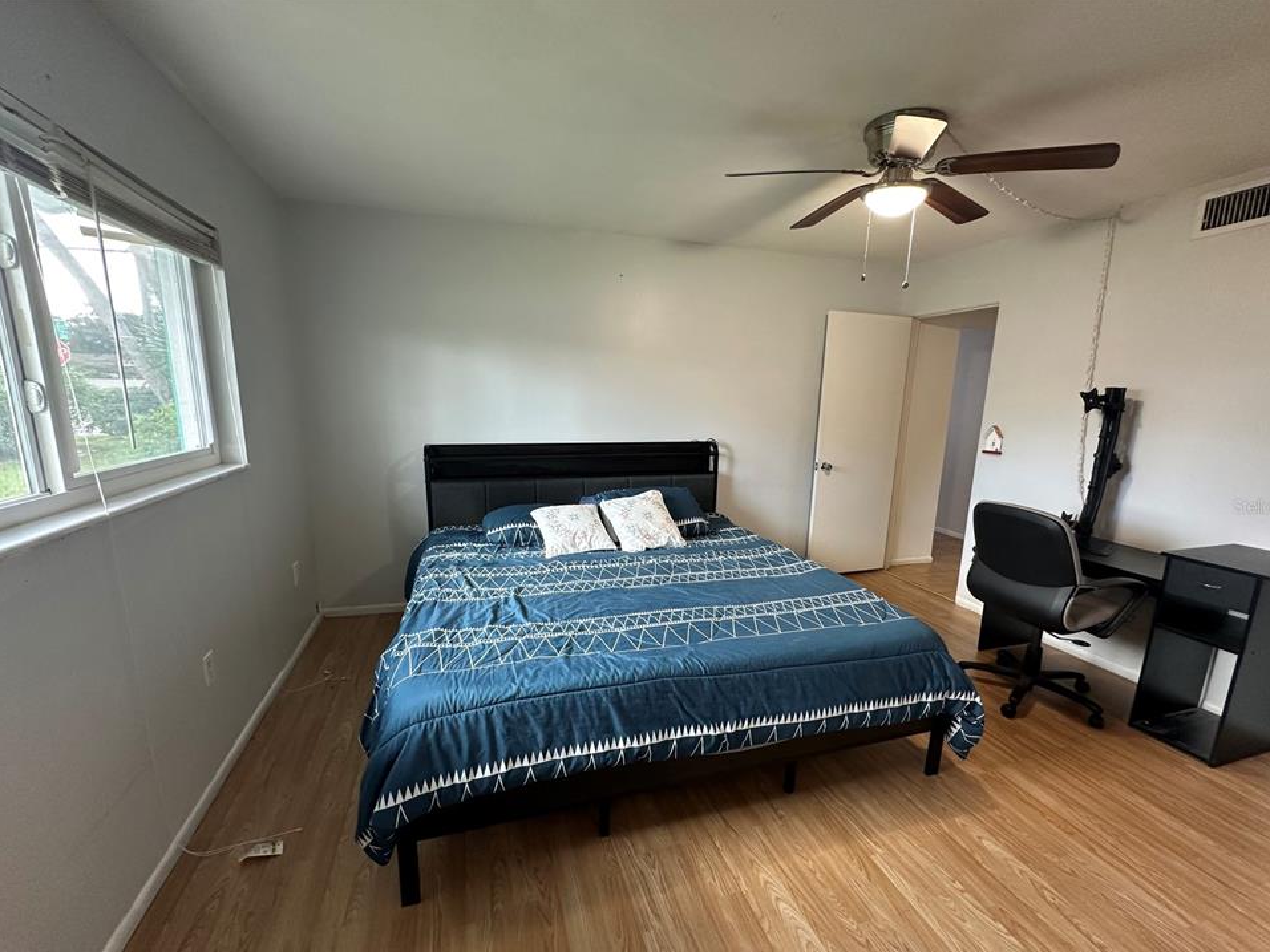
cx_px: 634
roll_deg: -1.5
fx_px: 550
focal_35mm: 15
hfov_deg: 98.2
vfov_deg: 81.7
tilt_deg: -11.2
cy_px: 506
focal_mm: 2.22
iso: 160
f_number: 2.2
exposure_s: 1/60
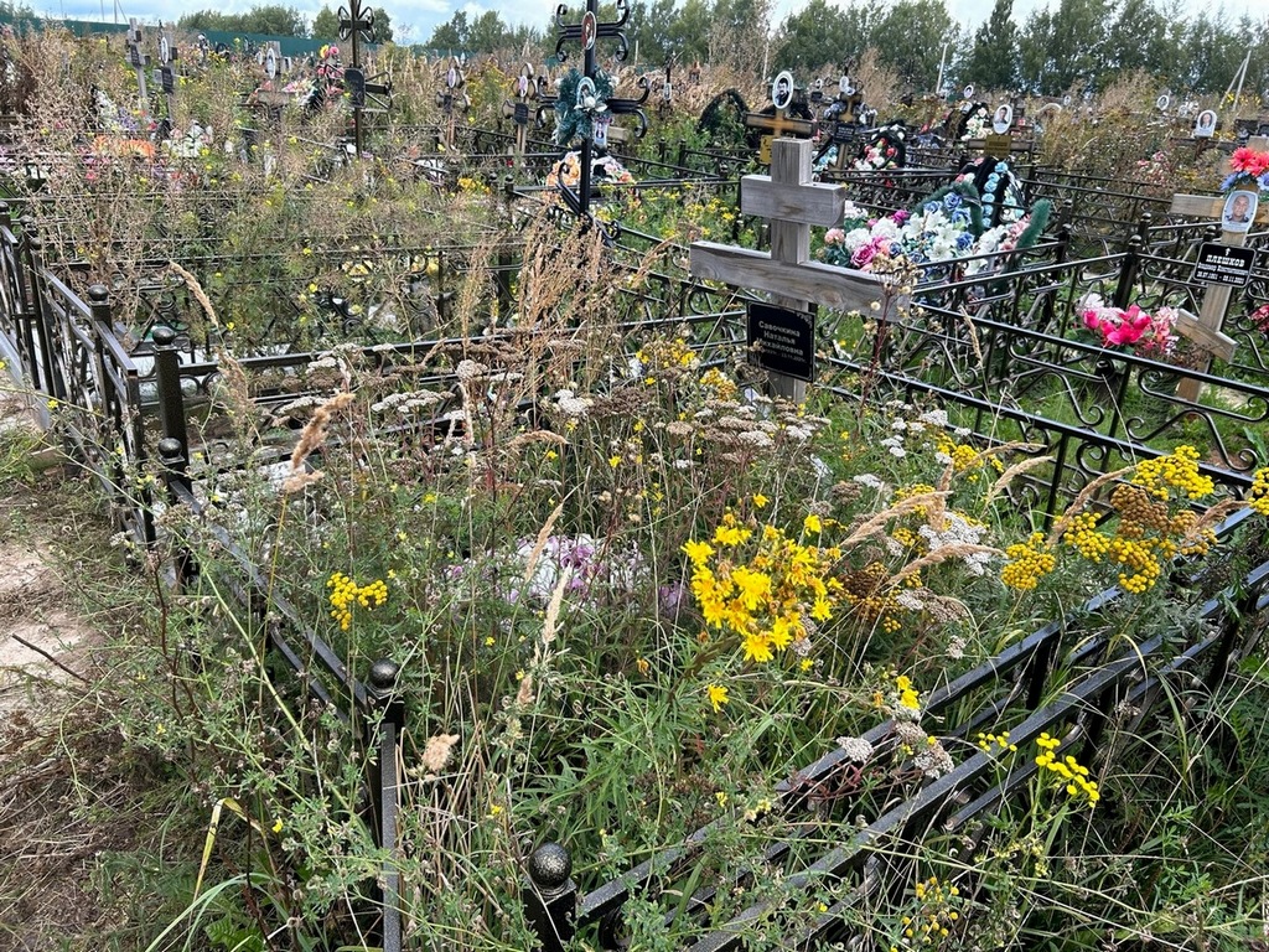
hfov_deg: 67.3
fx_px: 953
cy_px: 476
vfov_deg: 53.1
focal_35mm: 26
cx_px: 634
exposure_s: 1/791
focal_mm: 5.7
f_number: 1.5
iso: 50
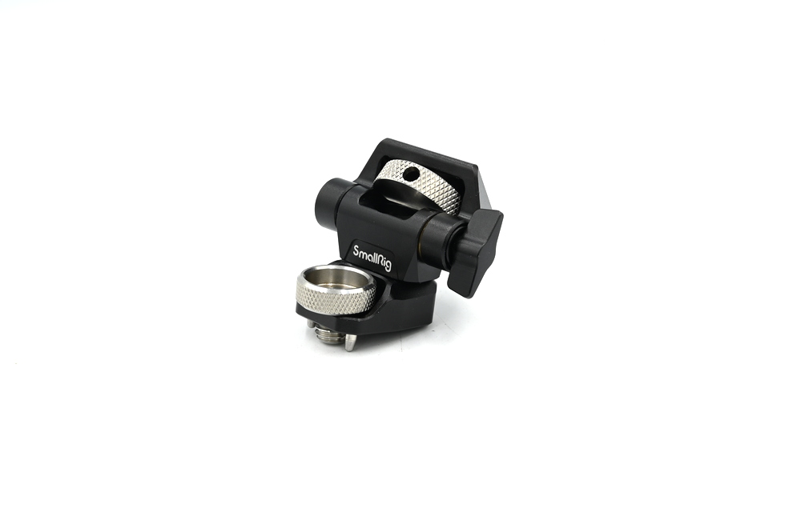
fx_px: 1667
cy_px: 266
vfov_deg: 18.2
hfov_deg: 27.0
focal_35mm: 75
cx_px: 400
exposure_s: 1/40
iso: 200
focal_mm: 75
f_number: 14
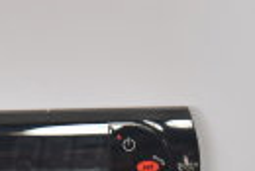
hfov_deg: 10.8
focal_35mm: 190
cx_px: 65
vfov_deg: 7.0
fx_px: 1350
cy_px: -168
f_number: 4
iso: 200
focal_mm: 27
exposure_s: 1/40
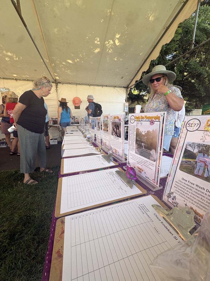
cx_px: 105
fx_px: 113
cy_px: 140
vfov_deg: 102.1
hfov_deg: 85.7
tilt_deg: -8.9
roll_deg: -0.8
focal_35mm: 14
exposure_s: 1/156
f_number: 2.2
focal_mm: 2.22
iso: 40
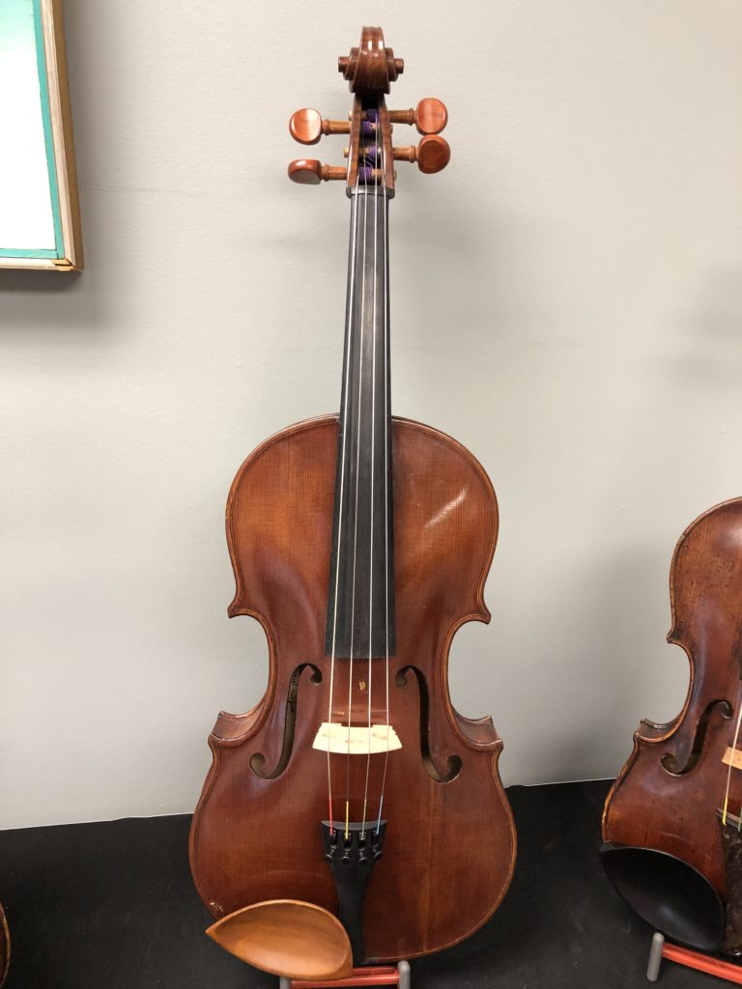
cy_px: 494
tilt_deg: -16.5
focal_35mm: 28
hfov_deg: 49.7
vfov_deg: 63.4
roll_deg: -0.4
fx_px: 800
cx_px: 371
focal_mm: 3.99
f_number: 1.8
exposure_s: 1/15
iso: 40
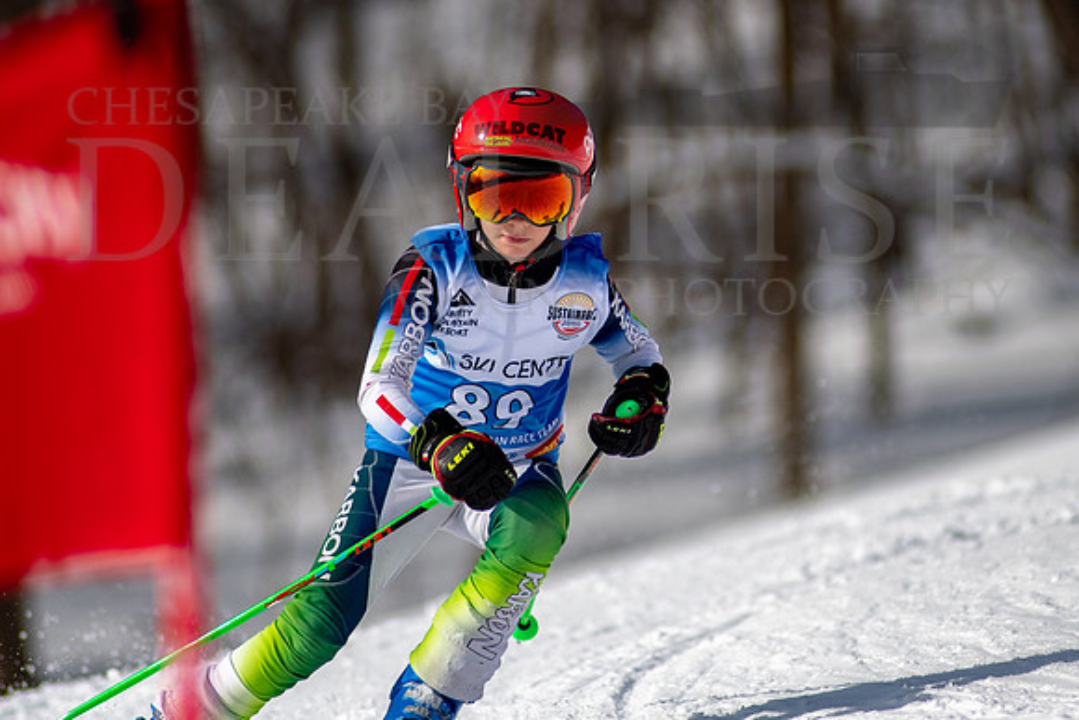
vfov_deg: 2.5
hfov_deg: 3.7
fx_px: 16717
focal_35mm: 558
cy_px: 274
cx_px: 669
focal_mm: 300
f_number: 2.8
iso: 100
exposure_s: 1/6400
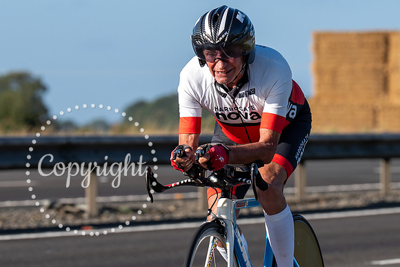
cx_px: 257
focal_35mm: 356
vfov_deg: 3.9
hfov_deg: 5.8
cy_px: 72
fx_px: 3958
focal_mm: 146
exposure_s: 1/800
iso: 100
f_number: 4.5
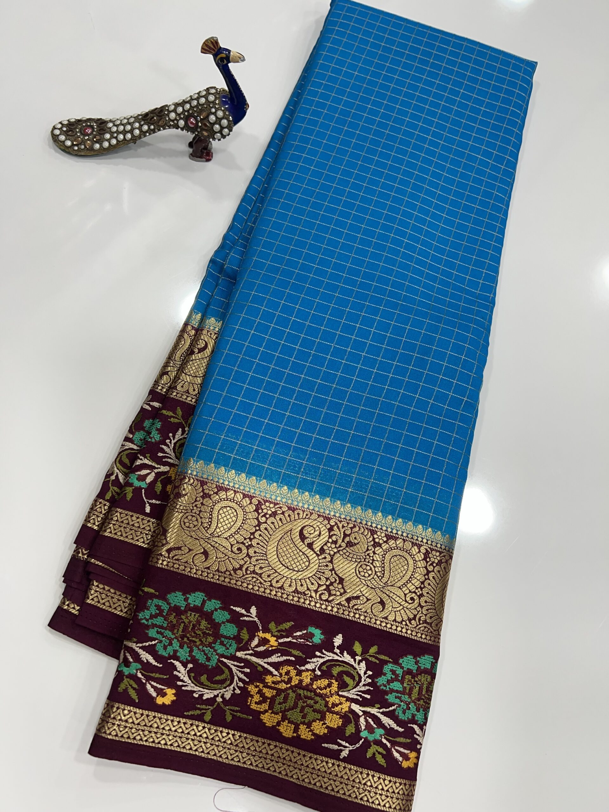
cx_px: 304
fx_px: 610
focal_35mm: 26
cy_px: 406
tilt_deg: -68.2
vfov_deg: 67.3
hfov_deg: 53.1
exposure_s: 1/100
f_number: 1.5
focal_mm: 5.7
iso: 40
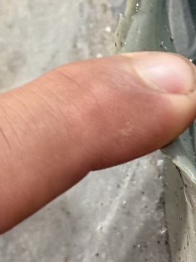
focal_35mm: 141
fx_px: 1064
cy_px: 28
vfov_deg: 13.9
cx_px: 211
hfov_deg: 10.4
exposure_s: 1/76
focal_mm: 6.76
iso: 200
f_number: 1.78
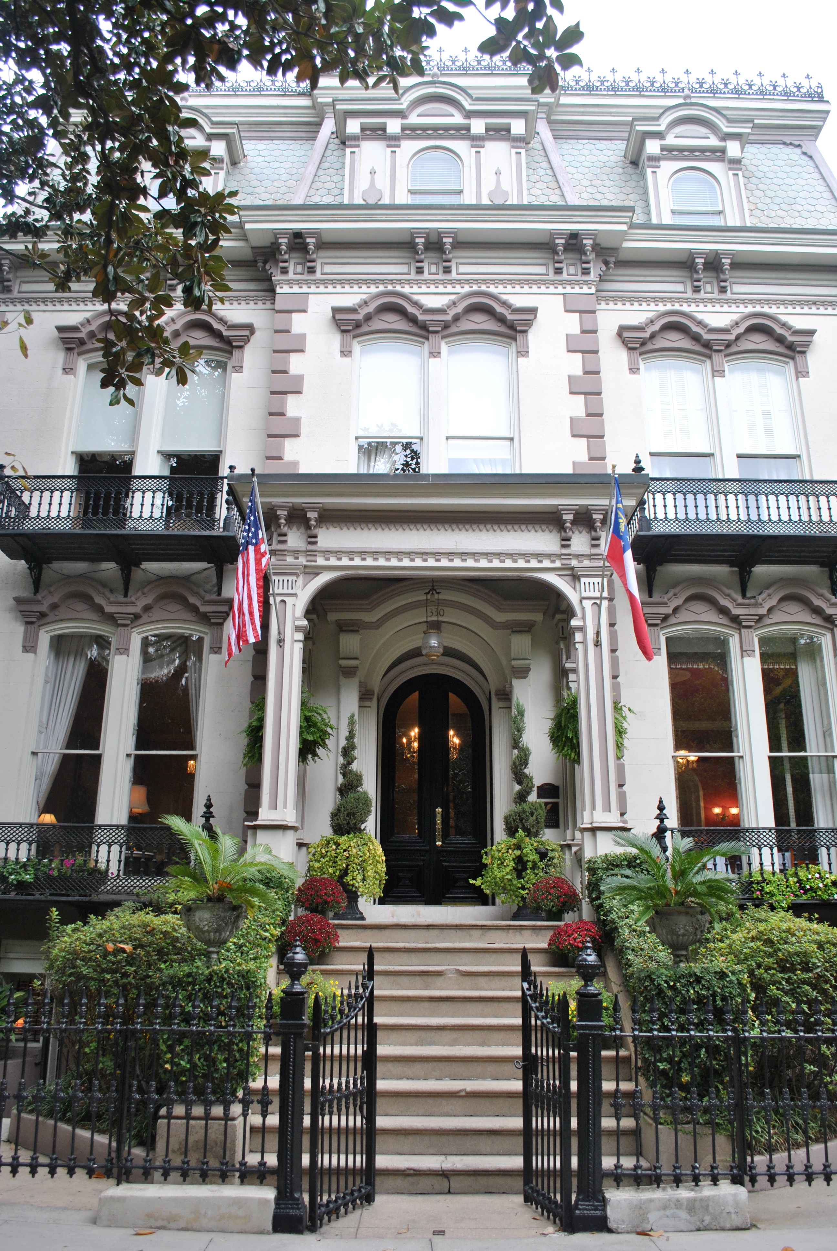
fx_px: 939
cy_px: 626
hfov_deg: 48.0
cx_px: 418
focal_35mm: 27
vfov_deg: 67.3
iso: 200
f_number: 5
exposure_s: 1/100
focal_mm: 18
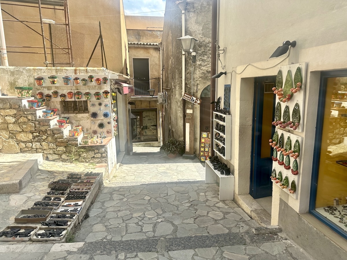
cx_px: 174
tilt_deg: -10.9
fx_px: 241
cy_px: 130
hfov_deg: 71.6
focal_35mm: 24
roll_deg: +1.3
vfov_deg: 56.8
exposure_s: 1/1664
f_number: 1.78
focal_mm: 6.86
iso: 80
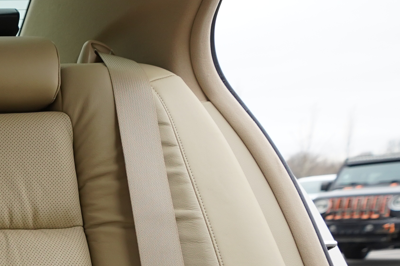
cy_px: 355
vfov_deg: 21.3
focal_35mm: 57
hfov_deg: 23.3
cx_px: -277
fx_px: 633
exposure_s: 1/500
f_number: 4
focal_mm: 16
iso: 640
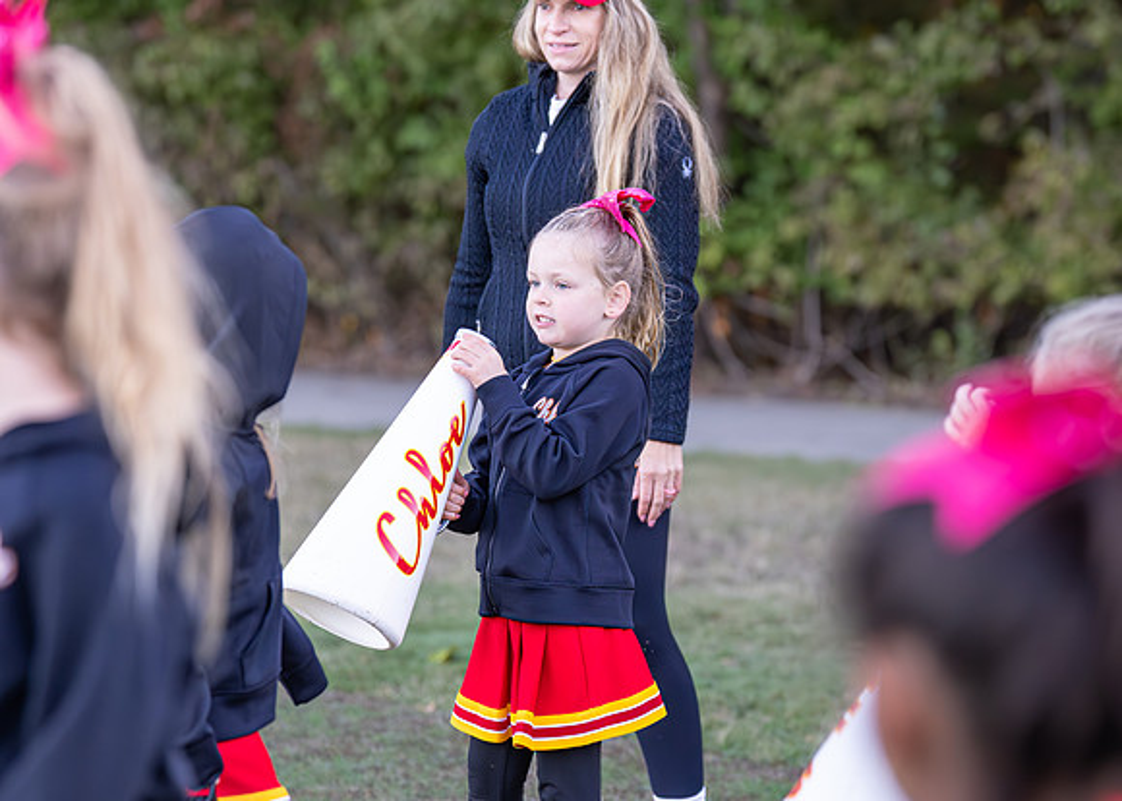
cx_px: 580
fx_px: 5126
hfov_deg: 12.5
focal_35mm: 161
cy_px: 455
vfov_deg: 8.9
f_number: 2.8
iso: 1600
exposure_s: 1/1600
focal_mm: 105
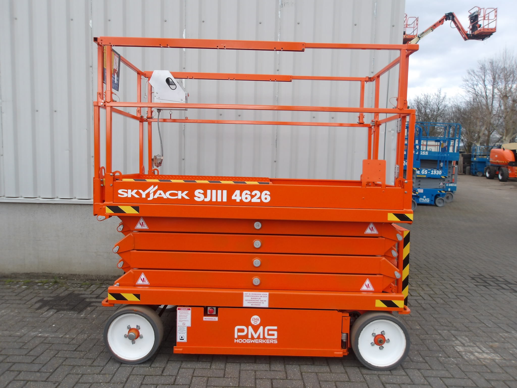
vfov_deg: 51.4
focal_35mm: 27
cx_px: 258
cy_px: 194
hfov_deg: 65.3
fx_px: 403
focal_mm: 4.9
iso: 100
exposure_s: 1/460
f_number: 3
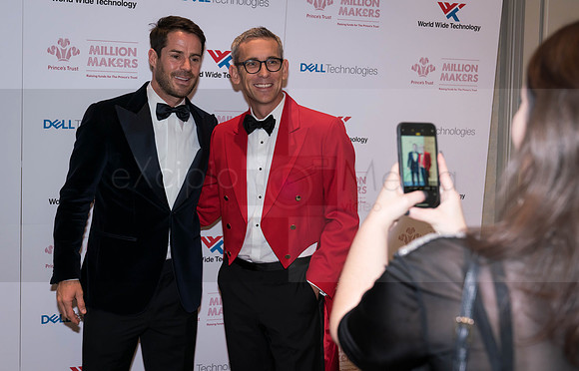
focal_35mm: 48
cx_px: 289
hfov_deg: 41.6
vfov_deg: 27.4
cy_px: 163
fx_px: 761
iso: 1600
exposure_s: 1/80
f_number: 4.5
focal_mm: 44
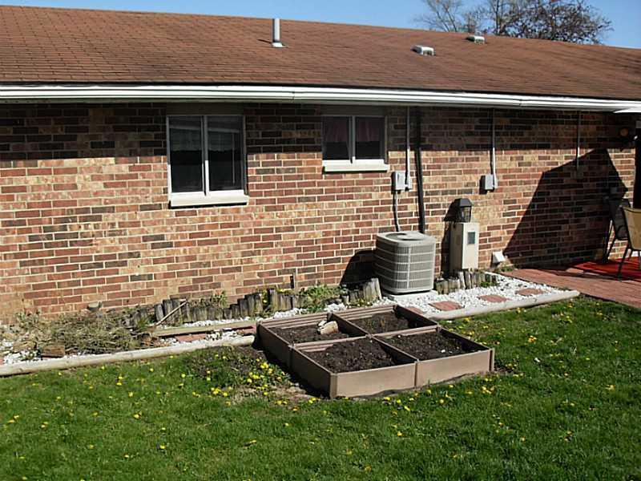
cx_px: 320
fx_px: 685
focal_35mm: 37
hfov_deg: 50.1
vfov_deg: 38.7
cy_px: 240
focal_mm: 6.3
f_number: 8.9
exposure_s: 1/125
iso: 80
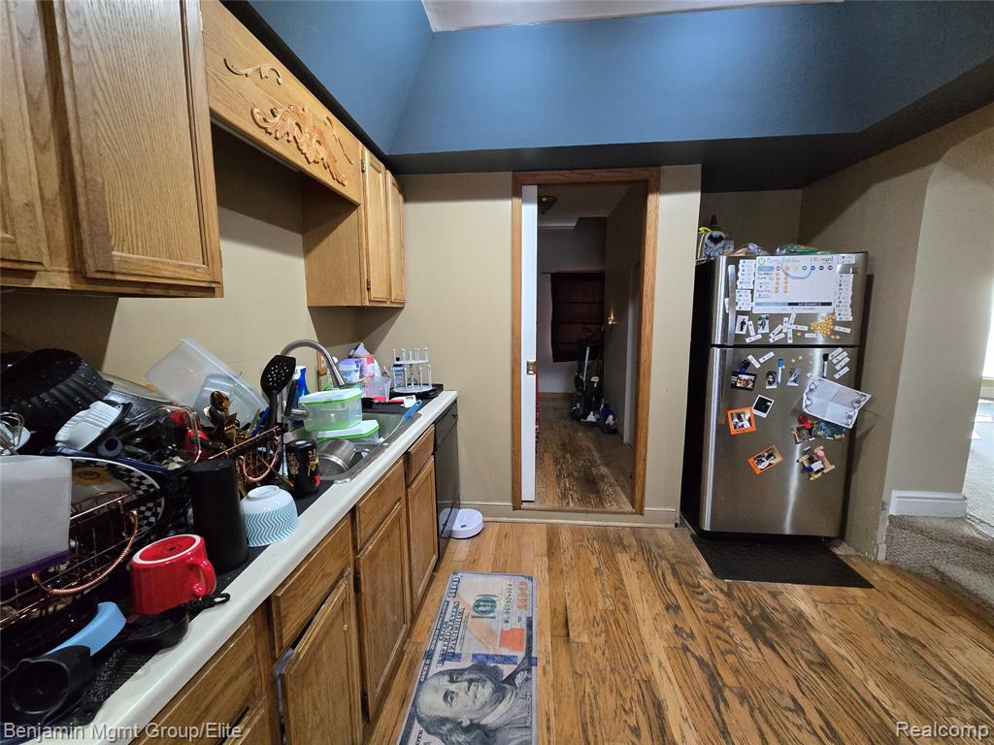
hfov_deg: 106.2
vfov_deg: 89.9
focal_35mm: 13
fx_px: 373
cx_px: 497
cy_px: 372
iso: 1000
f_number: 2.2
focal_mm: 2.2
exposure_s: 1/60
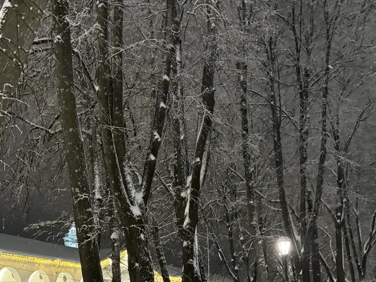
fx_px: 543
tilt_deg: +9.5
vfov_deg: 28.3
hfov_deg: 37.7
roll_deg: +1.5
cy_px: 240
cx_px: 122
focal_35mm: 50
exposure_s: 1/33
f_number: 1.78
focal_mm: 6.86
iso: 1000
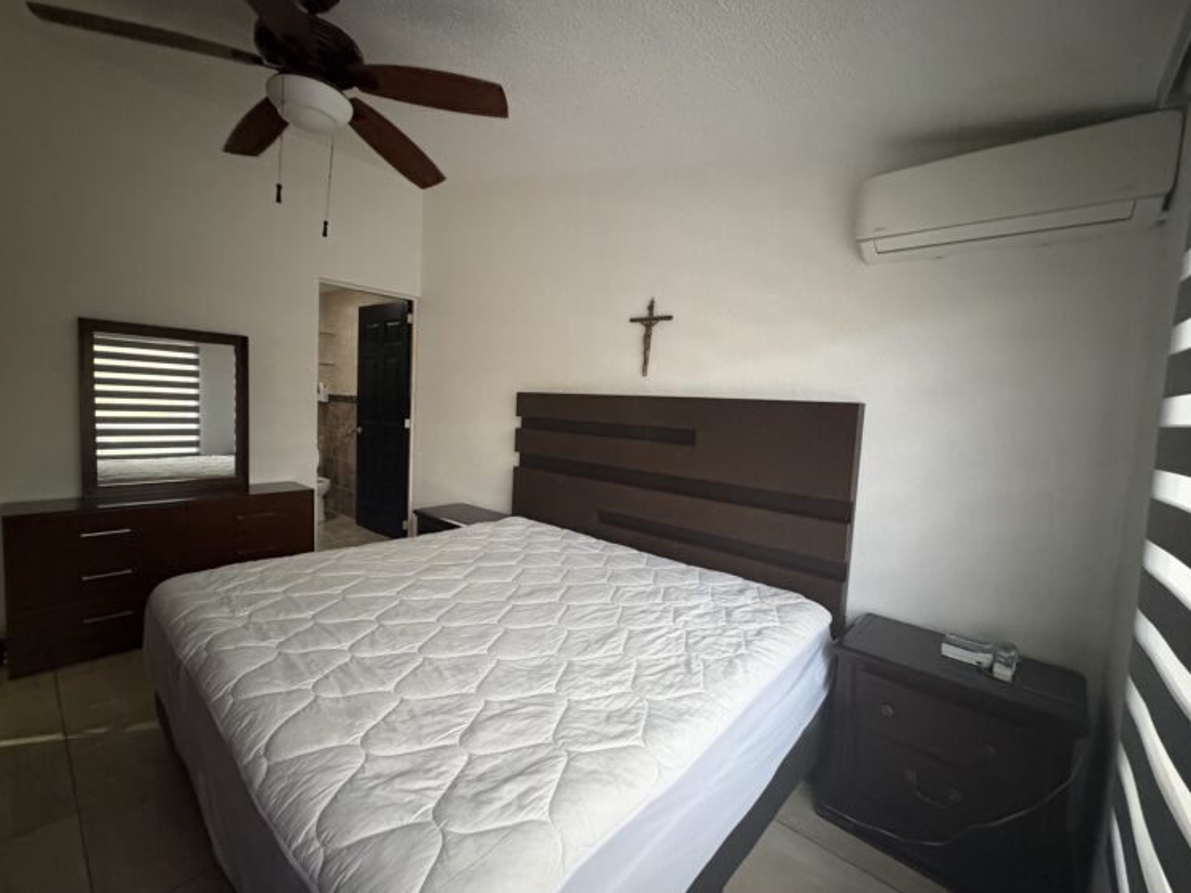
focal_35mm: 15
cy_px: 443
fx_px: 516
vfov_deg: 81.7
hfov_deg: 98.1
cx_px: 576
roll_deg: -2.4
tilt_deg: -4.0
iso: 1000
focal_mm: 2.22
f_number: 2.2
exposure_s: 1/30
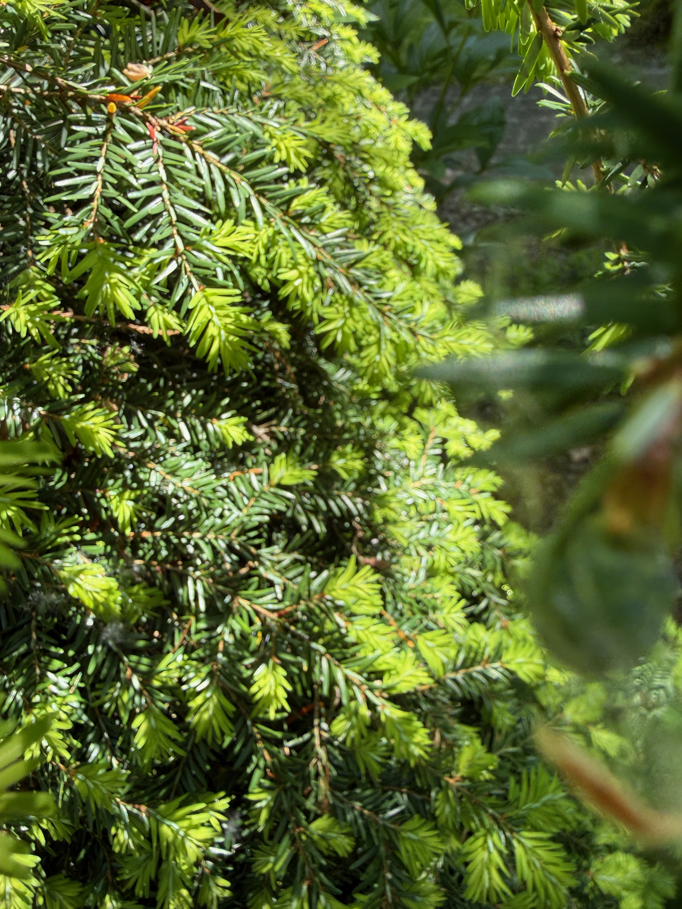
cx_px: 341
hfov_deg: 56.8
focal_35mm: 24
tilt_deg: -45.7
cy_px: 454
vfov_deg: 71.6
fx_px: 630
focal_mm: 2.22
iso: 40
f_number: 2.2
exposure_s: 1/245
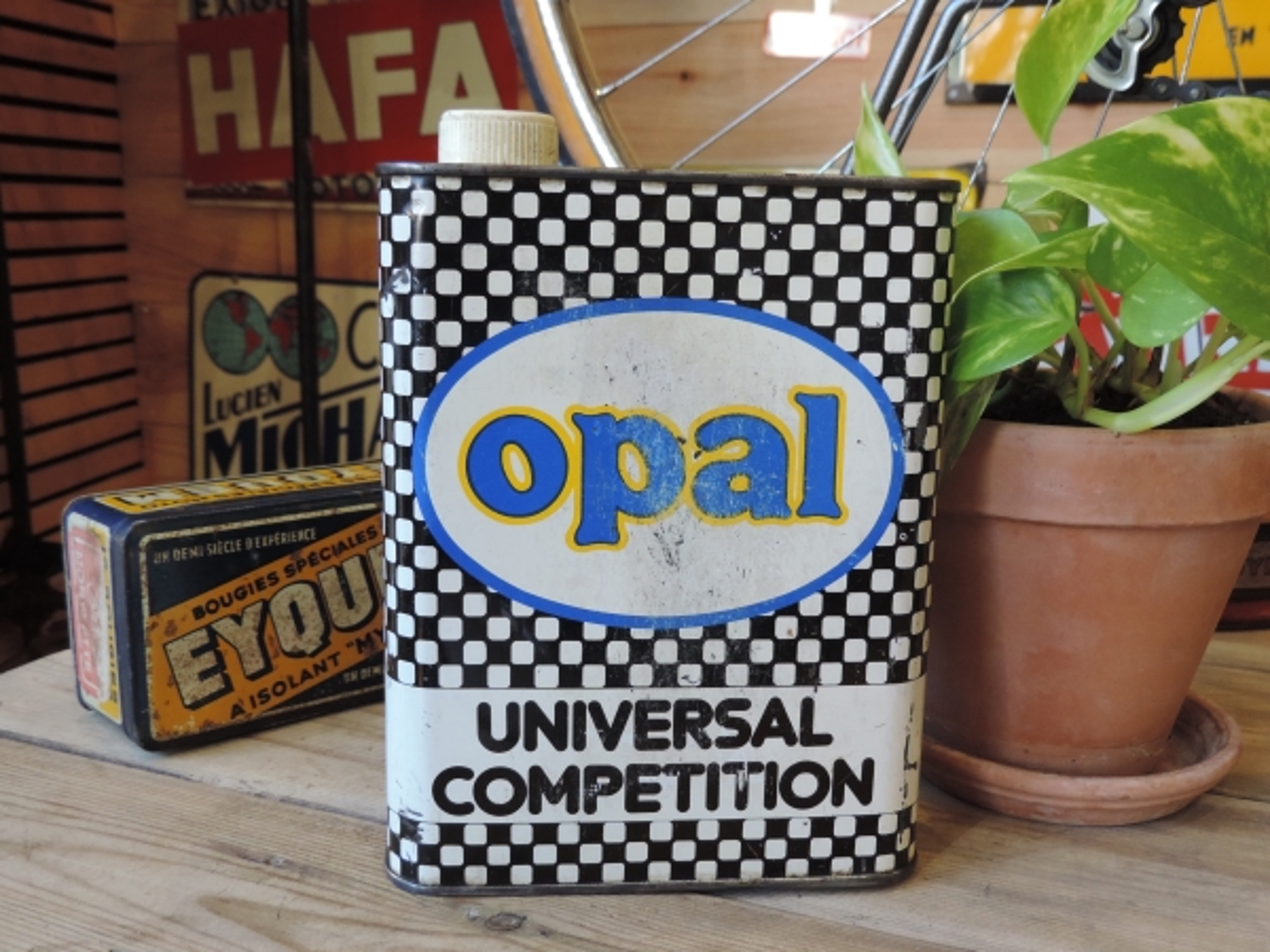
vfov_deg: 40.7
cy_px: 476
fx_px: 1284
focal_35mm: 35
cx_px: 635
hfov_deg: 52.6
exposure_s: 1/50
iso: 360
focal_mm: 6.2
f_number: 3.3
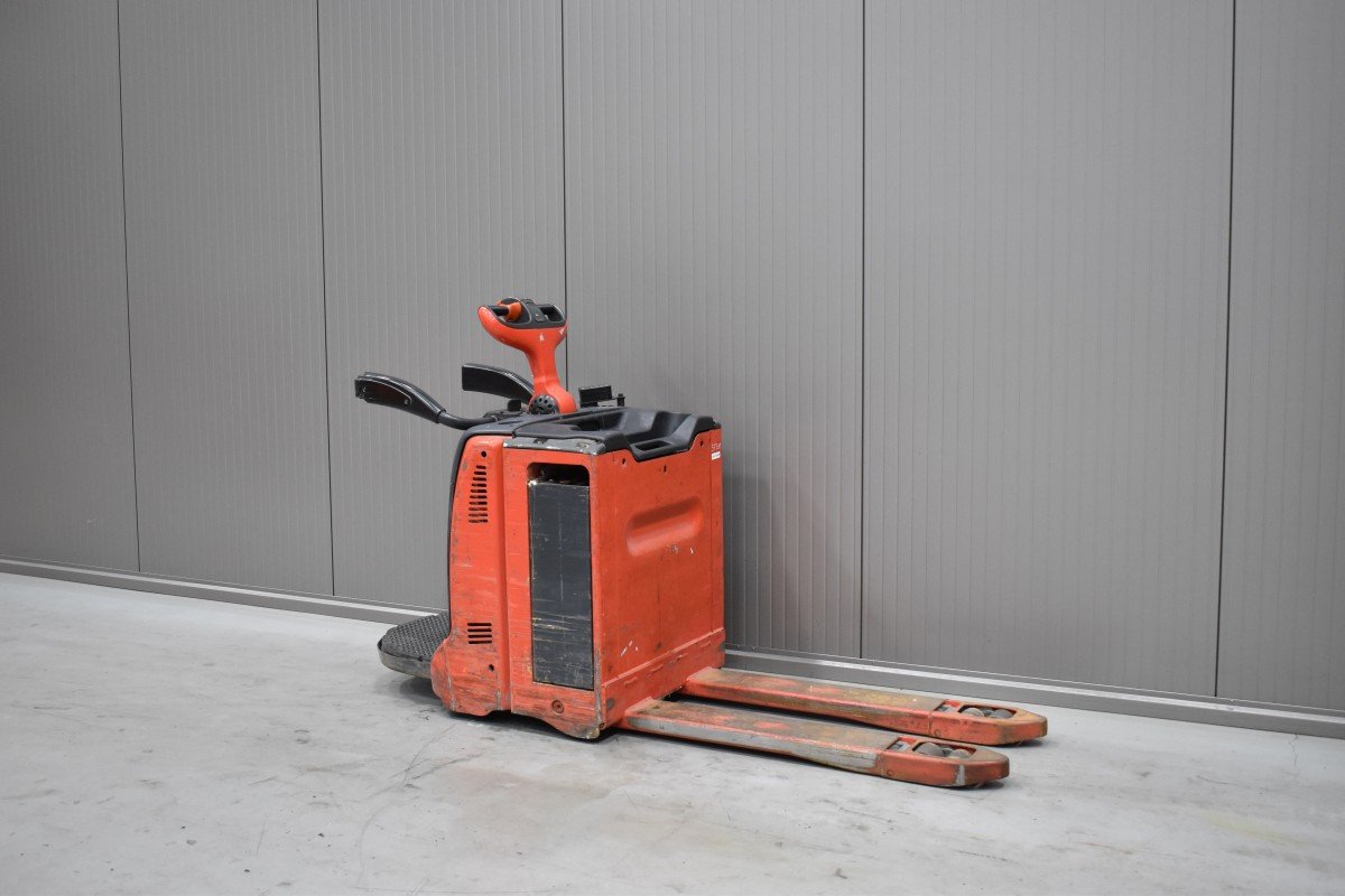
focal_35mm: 38
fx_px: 1401
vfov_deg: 35.5
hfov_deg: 51.3
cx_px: 672
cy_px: 448
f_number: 4.5
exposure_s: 1/50
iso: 1250
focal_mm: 25
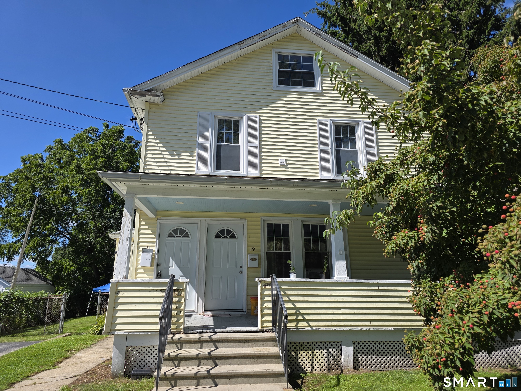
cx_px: 260
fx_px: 346
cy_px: 196
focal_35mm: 23
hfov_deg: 73.9
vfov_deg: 58.9
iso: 80
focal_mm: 6.3
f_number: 1.7
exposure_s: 1/4766
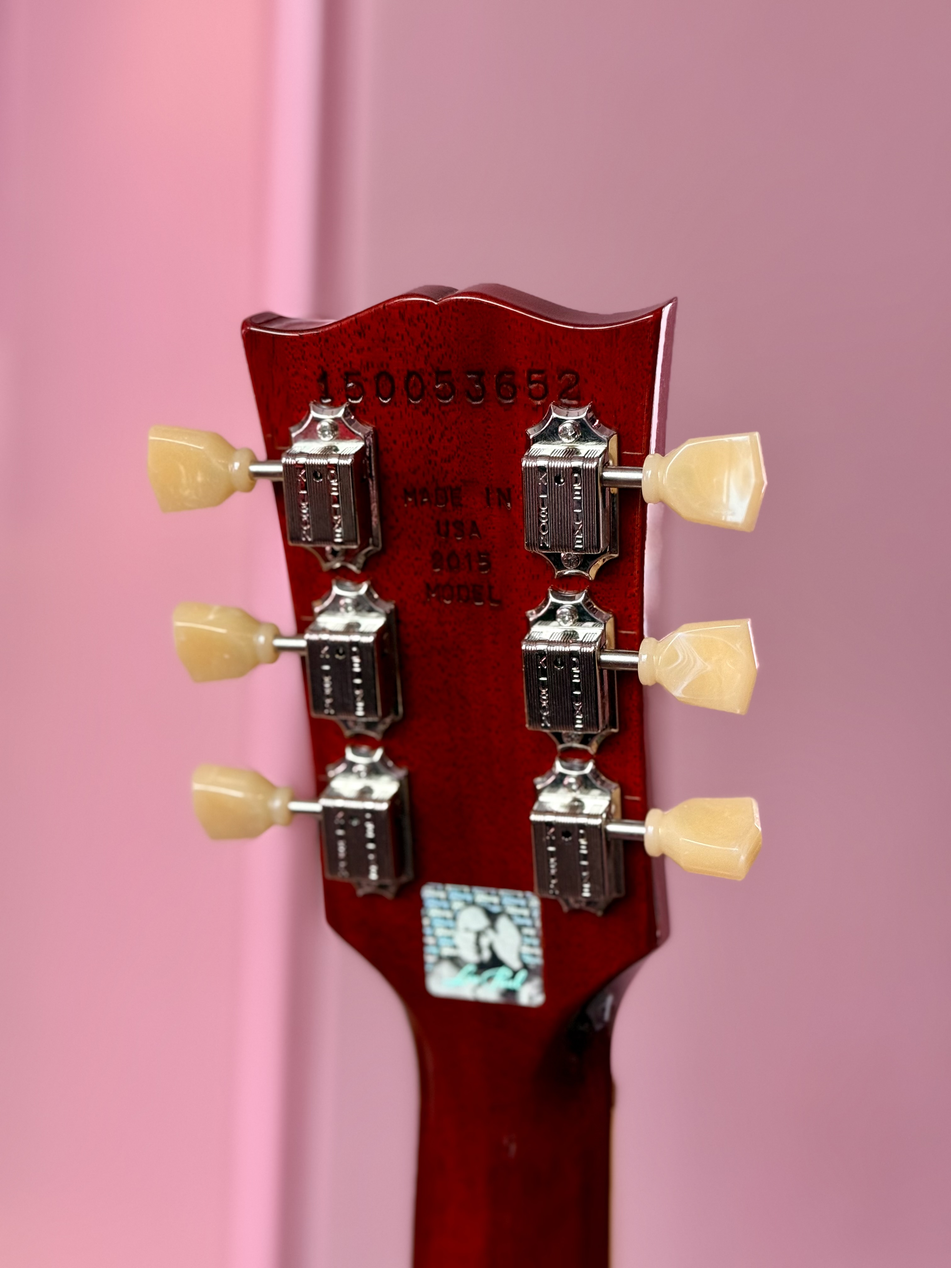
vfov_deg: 39.7
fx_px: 1758
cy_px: 634
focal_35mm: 48
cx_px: 476
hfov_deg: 30.3
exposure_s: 1/50
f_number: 1.78
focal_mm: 6.76
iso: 250
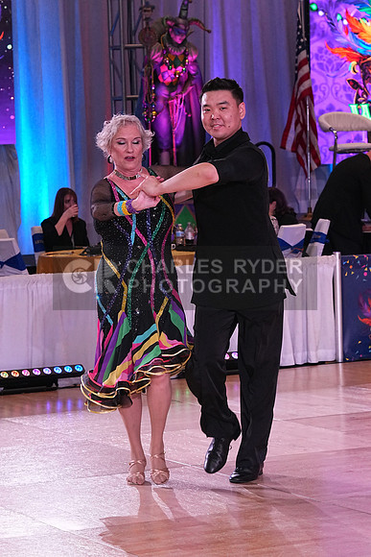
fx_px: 1993
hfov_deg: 10.6
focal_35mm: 129
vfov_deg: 15.9
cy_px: 278
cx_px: 186
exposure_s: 1/250
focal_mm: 86
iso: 2500
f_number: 8
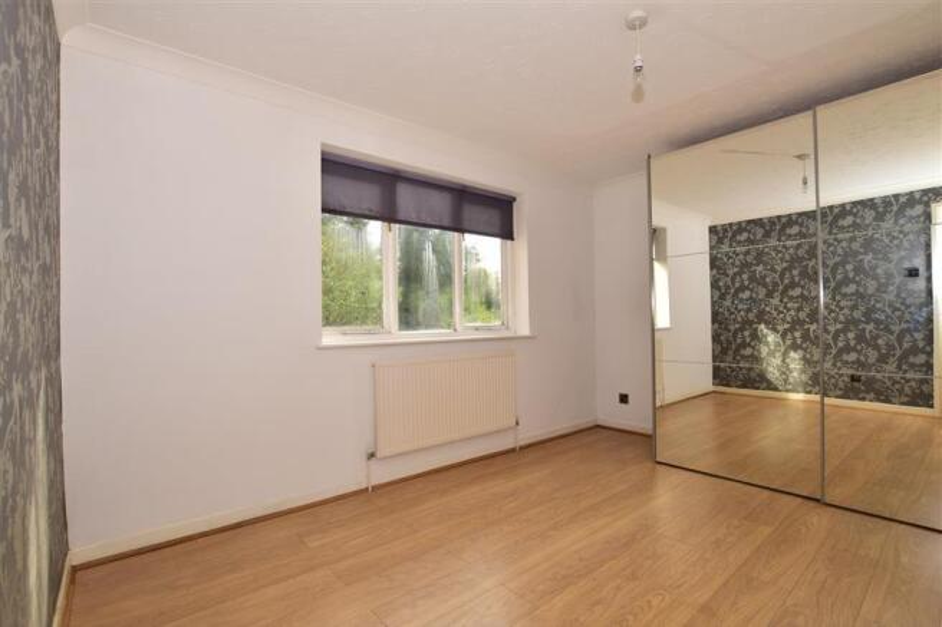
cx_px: 471
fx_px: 432
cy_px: 314
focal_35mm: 16
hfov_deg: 95.0
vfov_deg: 72.0
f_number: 7.1
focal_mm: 11
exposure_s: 1/80
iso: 100
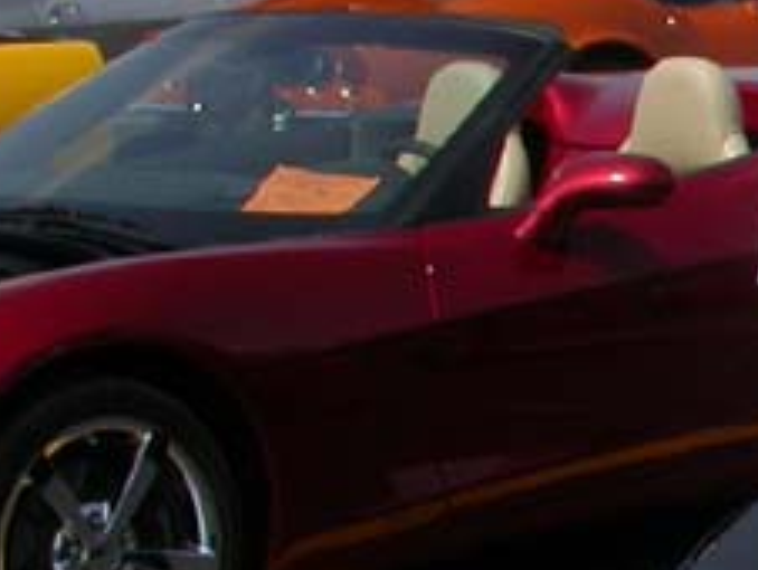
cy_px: 533
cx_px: 1610
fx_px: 3770
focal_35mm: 172
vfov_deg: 8.6
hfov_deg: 10.4
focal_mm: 7.85
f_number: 7.5
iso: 100
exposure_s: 1/441
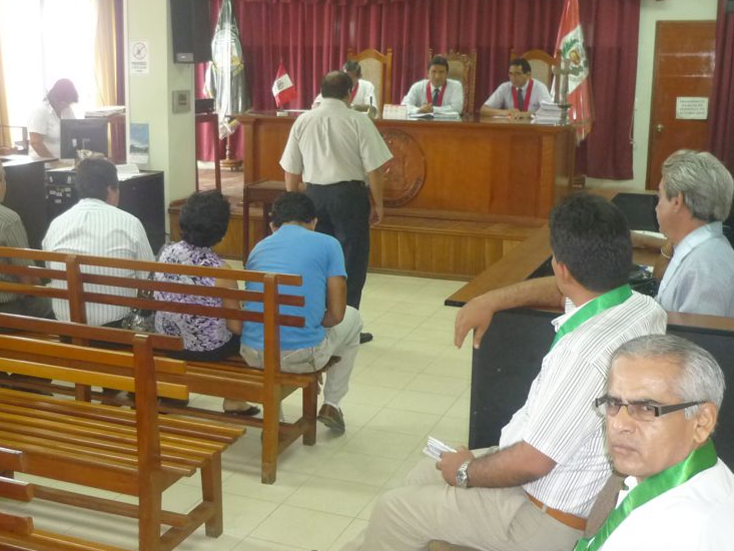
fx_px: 954
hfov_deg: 41.8
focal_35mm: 45
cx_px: 287
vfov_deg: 32.2
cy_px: 252
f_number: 2.8
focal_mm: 5.5
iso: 320
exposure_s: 1/30
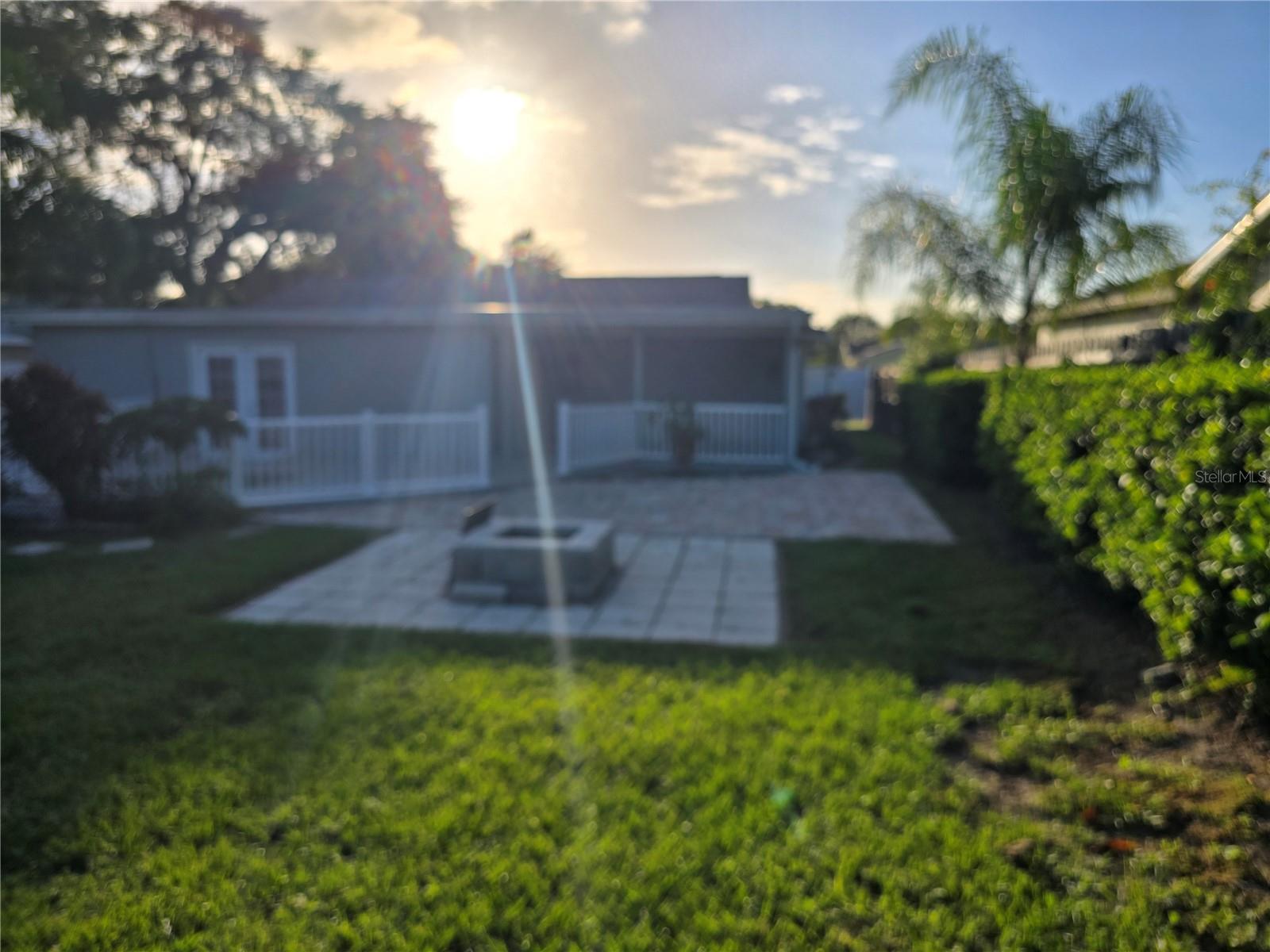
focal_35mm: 23
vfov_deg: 58.9
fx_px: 844
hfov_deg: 73.9
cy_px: 476
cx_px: 635
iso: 12
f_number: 1.7
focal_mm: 6.3
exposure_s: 1/1973
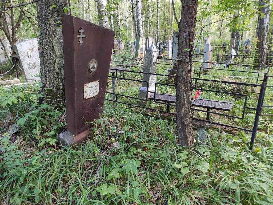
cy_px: 102
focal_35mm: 26
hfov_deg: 67.3
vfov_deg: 53.1
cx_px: 136
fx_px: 205
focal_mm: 4.77
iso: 268
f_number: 1.75
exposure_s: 1/50
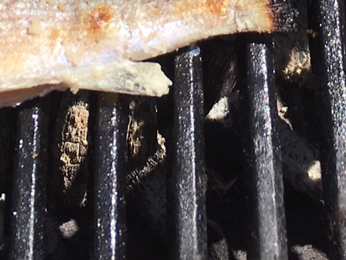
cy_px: -288
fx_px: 1419
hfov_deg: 13.9
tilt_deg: -54.6
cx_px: 229
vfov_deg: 9.6
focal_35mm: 142
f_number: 2.2
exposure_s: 1/1789
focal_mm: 4.15
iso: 25
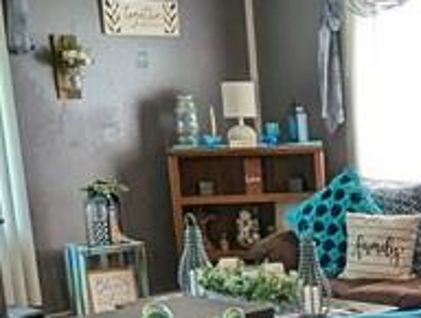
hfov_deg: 21.2
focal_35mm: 85
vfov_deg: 16.8
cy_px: 366
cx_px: 521
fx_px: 1036
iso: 142
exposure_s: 1/40
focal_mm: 2.35
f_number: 2.2
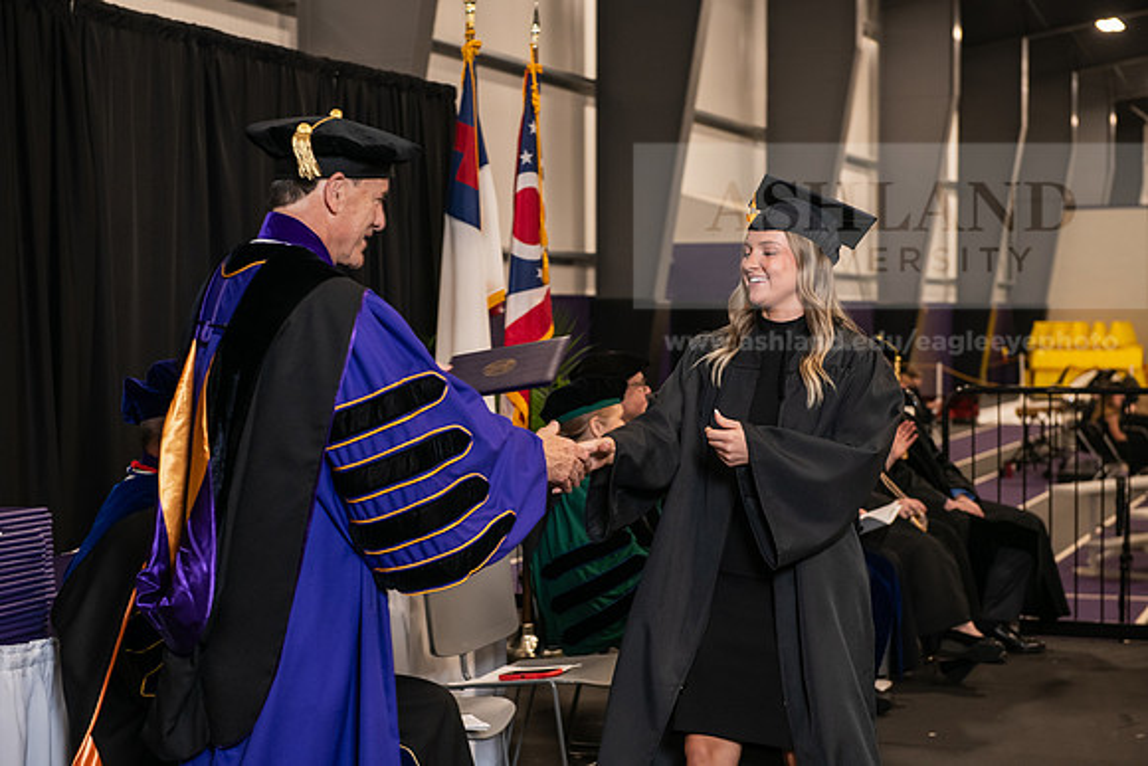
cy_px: 383
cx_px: 574
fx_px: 2233
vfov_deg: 19.5
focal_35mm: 70
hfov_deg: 28.8
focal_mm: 70
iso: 1600
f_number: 5
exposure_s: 1/125
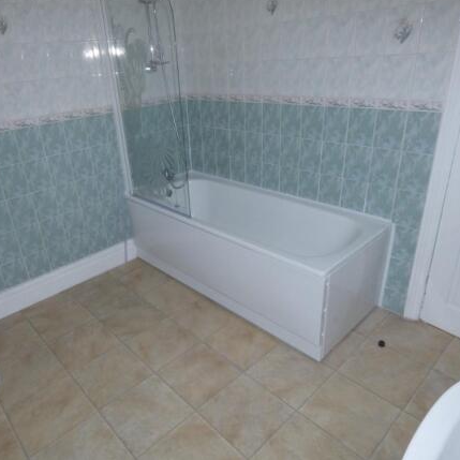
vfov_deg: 65.0
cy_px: 227
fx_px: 361
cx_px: 197
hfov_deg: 64.7
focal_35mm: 24
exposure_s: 1/60
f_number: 7.1
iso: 125
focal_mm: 3.6
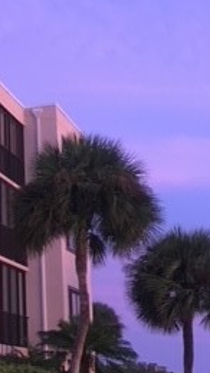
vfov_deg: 27.1
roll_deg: -1.4
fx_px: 771
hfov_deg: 14.4
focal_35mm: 78
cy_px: 153
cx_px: -117
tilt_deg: +14.1
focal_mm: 4.15
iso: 125
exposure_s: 1/30
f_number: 2.2
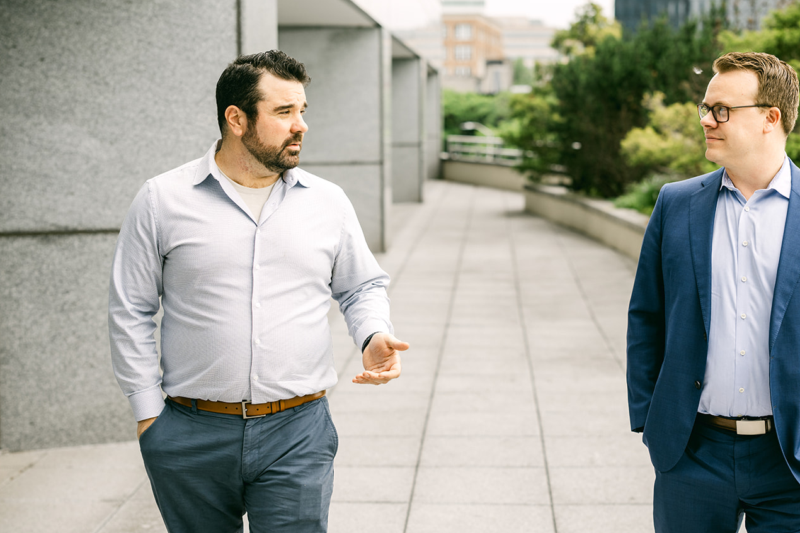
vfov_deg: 21.6
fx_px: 1400
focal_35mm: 63
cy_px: 258
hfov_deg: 31.8
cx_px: 495
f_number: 2.5
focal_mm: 50
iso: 160
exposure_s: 1/1000
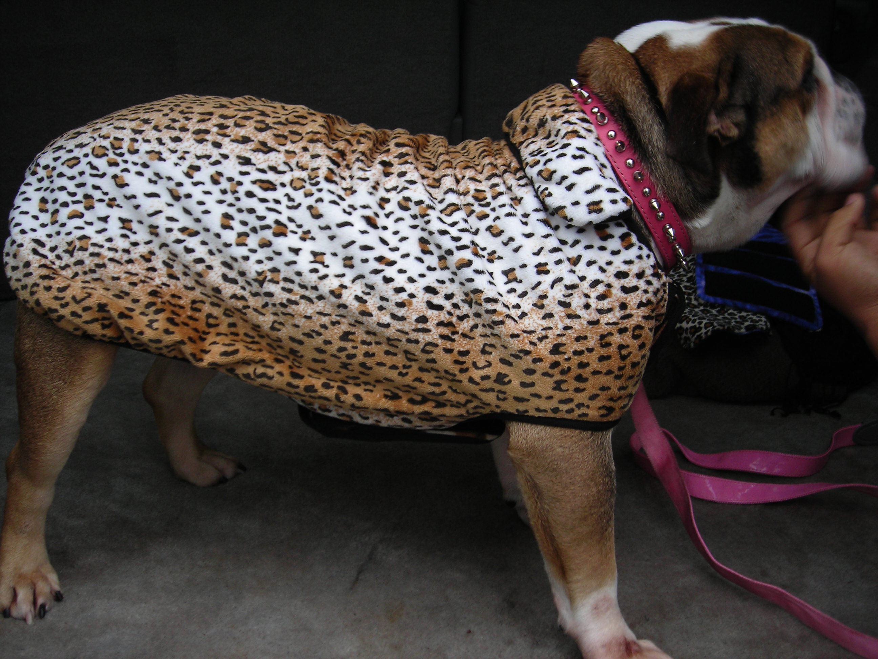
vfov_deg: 30.9
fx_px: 1192
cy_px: 330
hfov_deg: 40.4
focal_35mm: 47
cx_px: 439
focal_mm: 7.8
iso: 50
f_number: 3.4
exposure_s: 1/30
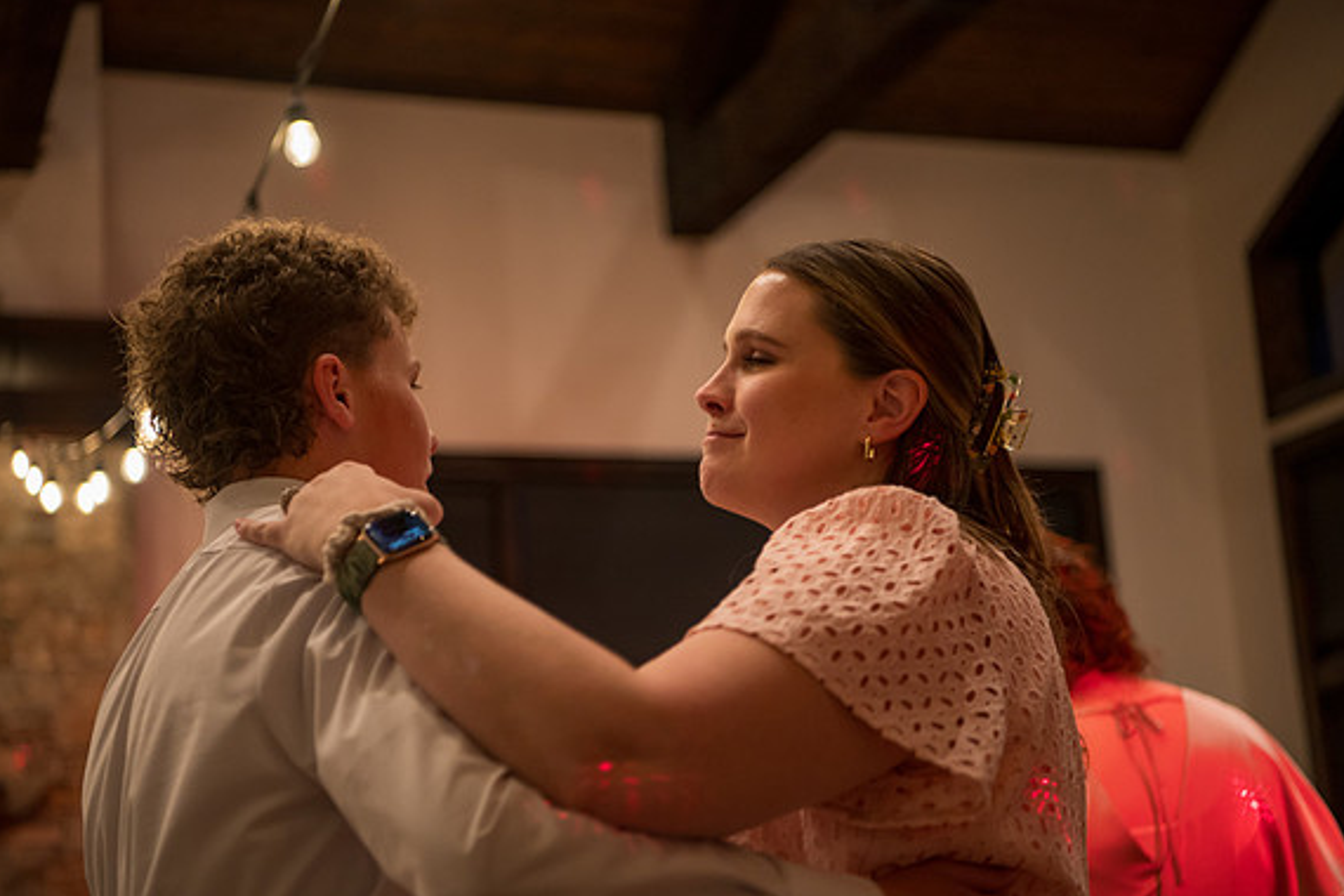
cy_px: 448
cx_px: 674
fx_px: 2352
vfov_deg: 21.6
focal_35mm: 63
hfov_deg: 31.9
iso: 3200
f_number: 2.8
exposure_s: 1/100
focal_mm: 62
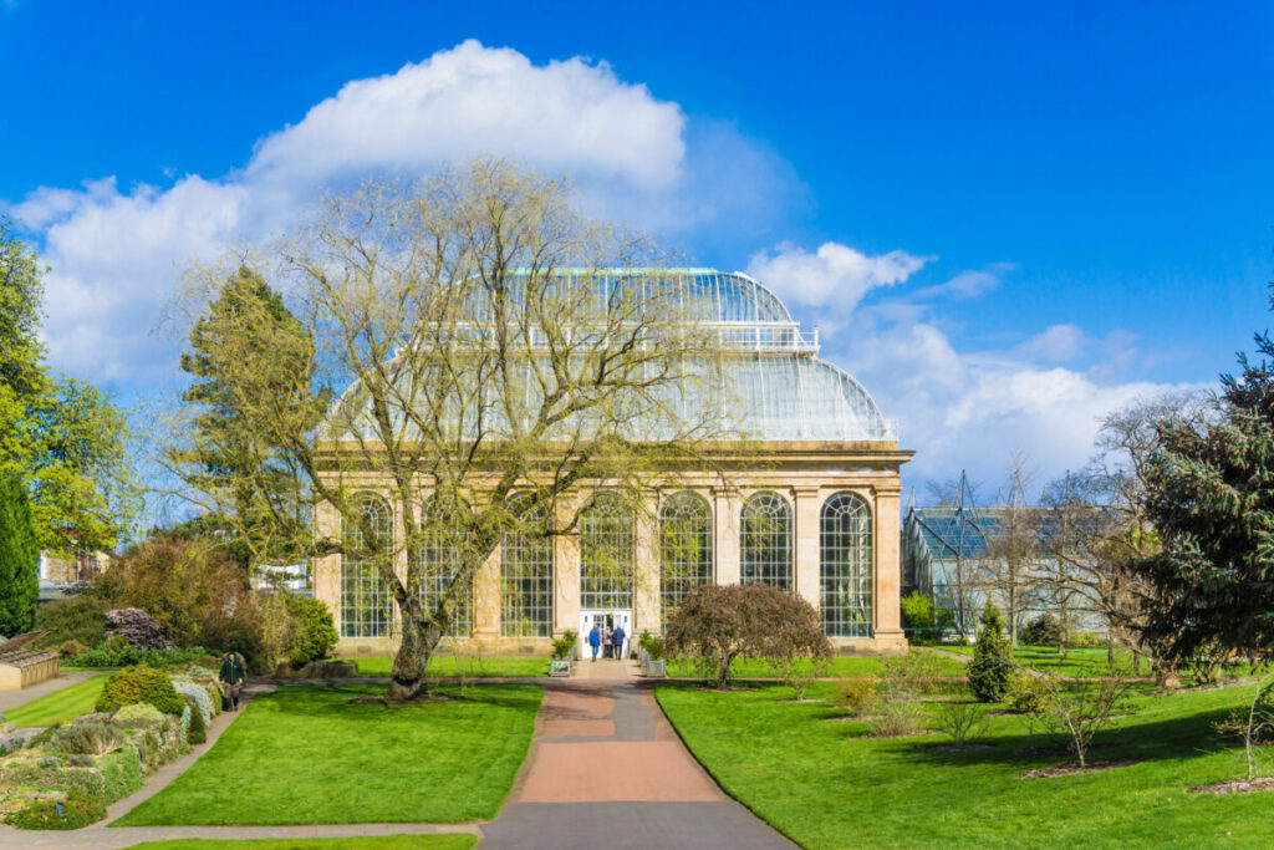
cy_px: 425
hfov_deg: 45.0
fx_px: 1540
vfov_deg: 30.9
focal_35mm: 44
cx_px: 637
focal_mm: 29
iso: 100
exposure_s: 1/1000
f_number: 7.1
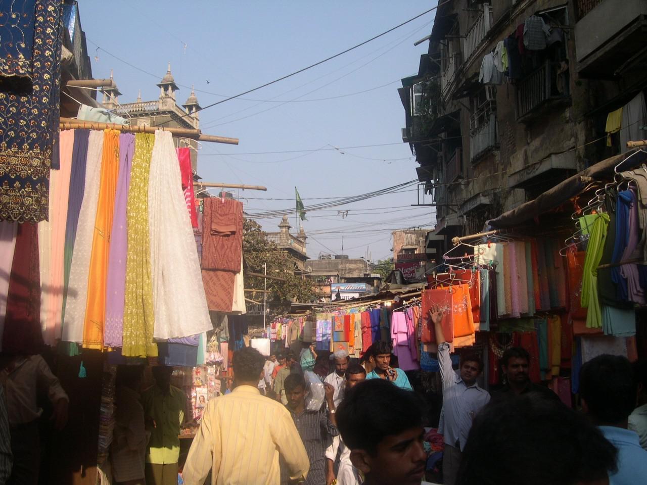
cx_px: 324
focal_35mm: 38
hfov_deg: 49.0
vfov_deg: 37.7
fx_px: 710
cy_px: 242
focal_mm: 8
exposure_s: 1/138
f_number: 7.6
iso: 100
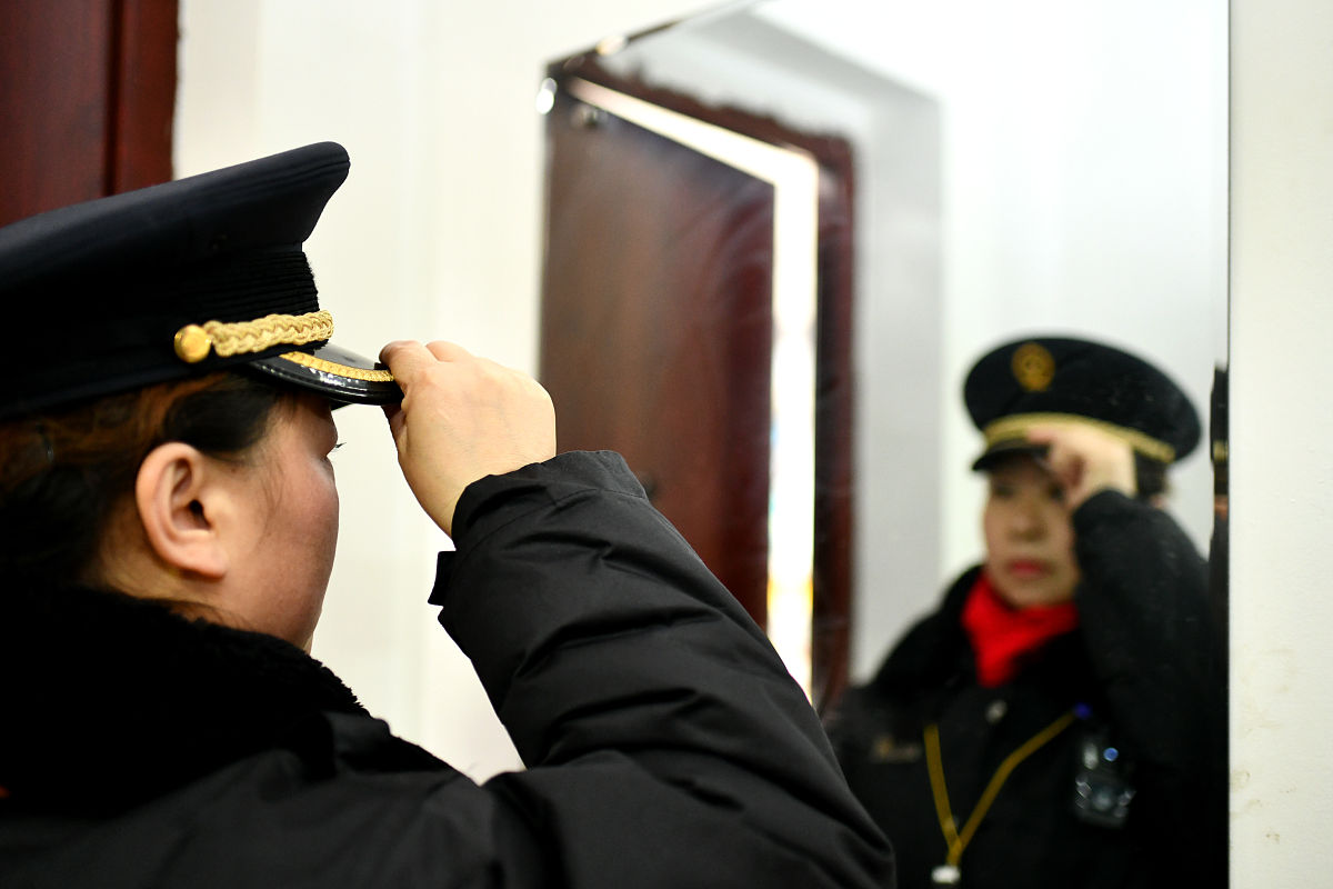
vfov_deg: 37.9
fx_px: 1296
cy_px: 444
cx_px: 666
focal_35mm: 35
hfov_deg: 54.4
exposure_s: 1/200
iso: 2500
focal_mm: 35
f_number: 1.8
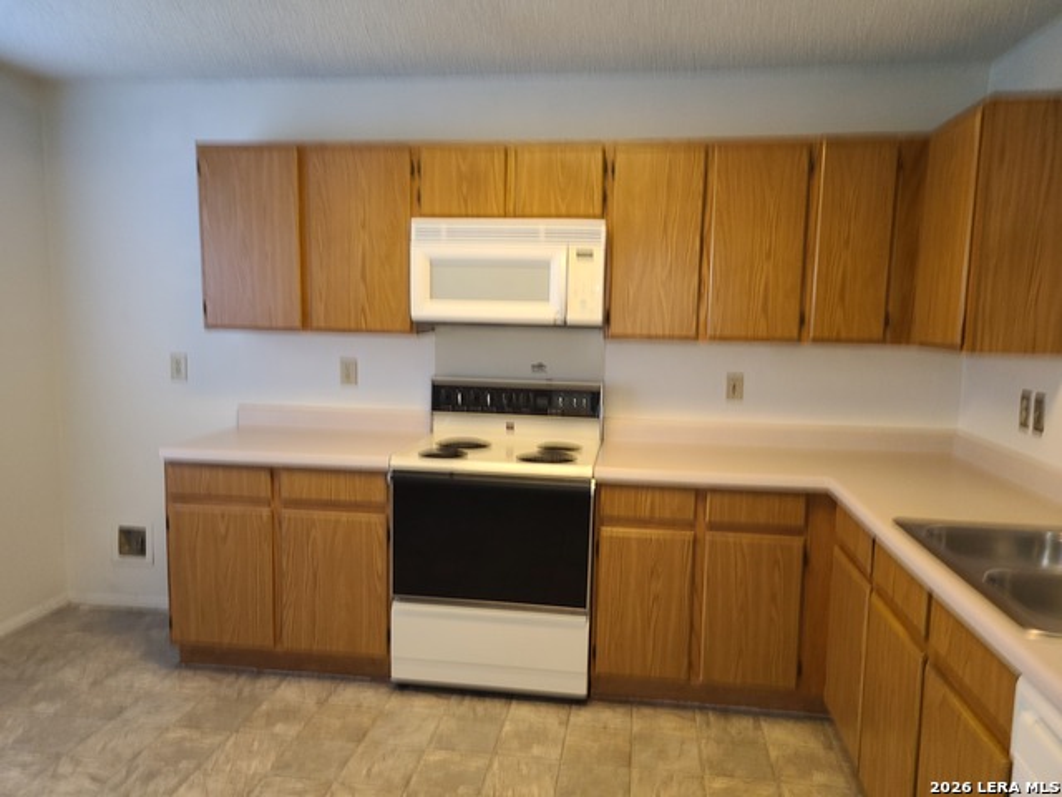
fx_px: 798
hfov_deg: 67.3
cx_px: 531
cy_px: 398
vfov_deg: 53.1
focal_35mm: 26
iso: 125
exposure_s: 1/24
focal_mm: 5.4
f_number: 1.8
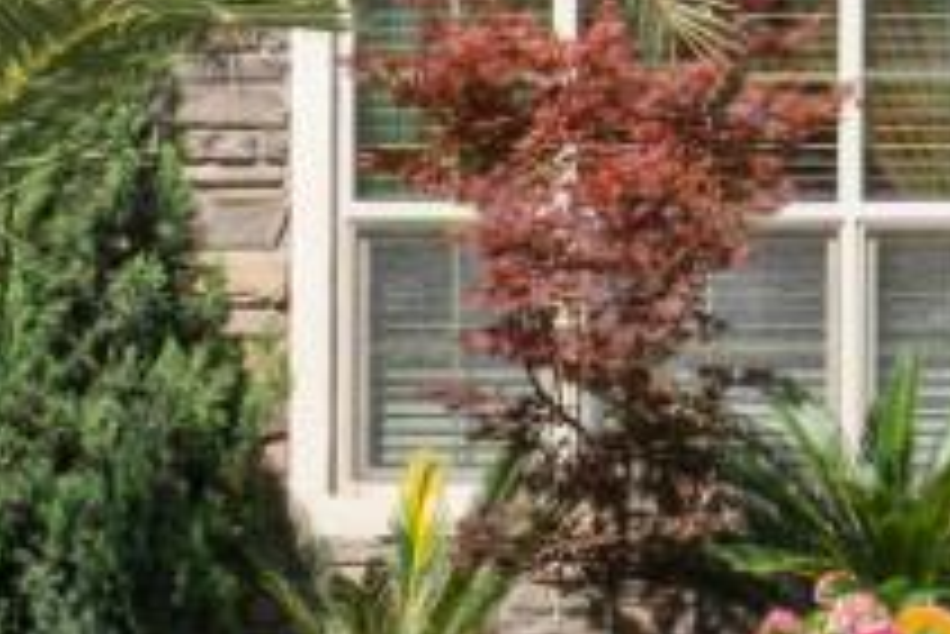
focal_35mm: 275
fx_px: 7261
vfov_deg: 5.0
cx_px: 2107
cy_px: -274
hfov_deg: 7.1
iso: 100
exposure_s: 1/400
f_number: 7.1
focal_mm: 25.8
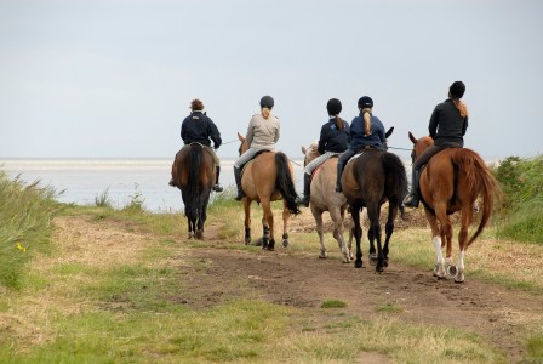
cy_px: 182
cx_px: 272
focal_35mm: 255
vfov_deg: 5.4
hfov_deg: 8.1
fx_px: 3851
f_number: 6.3
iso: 100
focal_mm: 170
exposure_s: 1/160
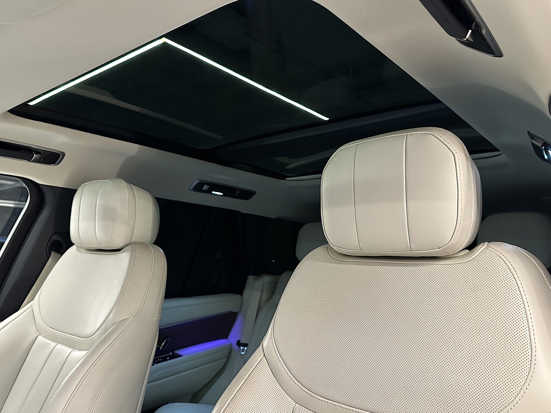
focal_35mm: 27
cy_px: 229
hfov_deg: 65.3
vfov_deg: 51.3
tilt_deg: +3.9
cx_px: 276
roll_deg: -1.7
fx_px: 430
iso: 640
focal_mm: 6.86
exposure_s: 1/50
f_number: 1.78
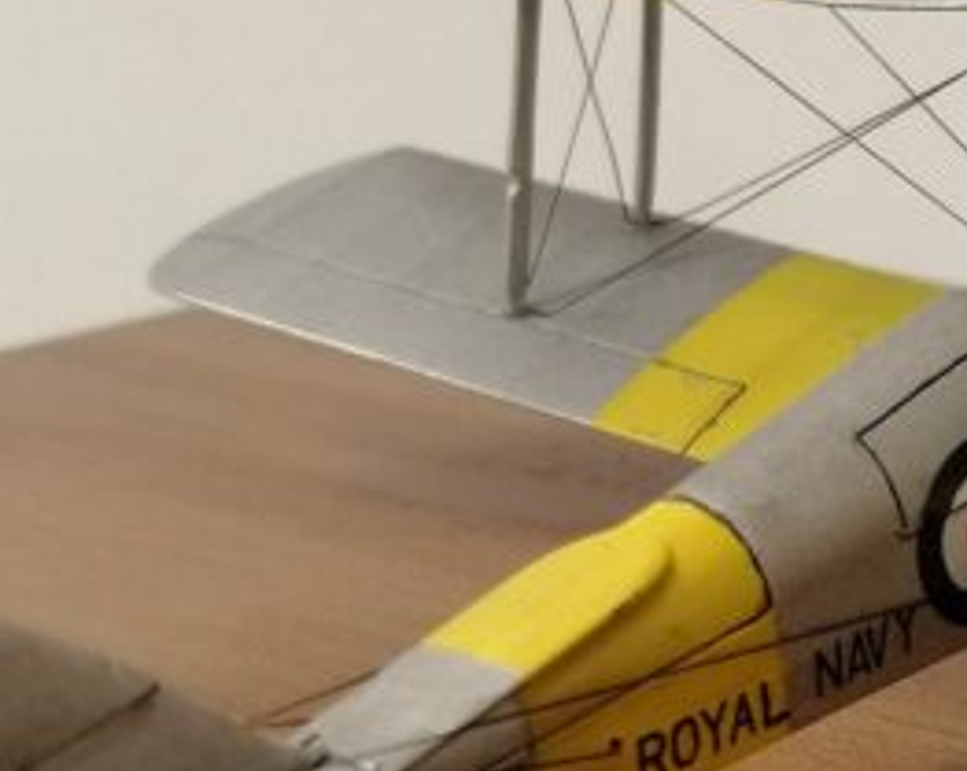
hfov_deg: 14.8
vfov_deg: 12.2
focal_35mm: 126
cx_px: 1181
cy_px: 373
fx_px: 3602
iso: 250
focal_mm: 3.95
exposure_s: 1/33.3
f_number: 1.8
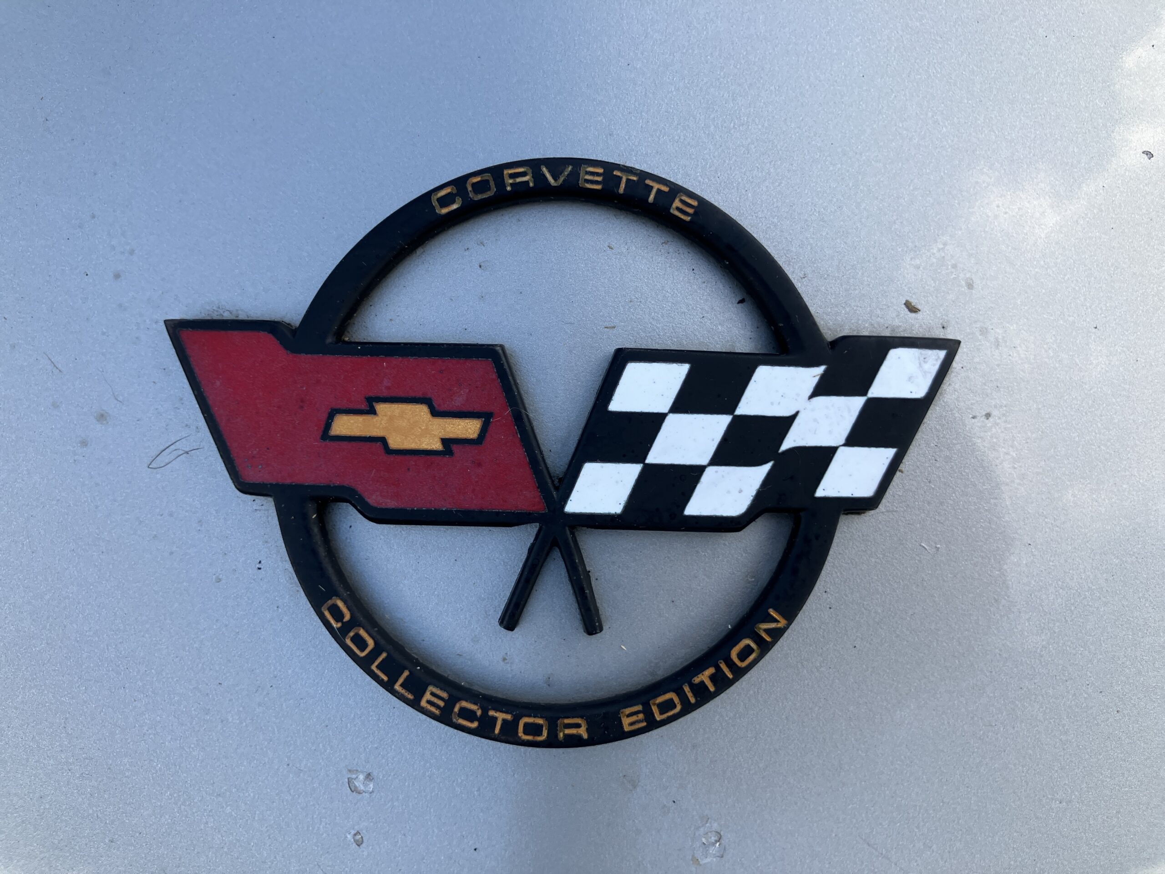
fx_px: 942
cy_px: 437
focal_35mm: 28
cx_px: 582
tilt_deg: -65.0
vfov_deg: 49.7
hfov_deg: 63.4
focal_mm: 3.99
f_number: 1.8
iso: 32
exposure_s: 1/571
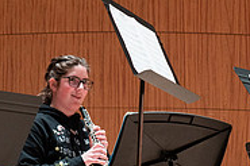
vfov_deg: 5.2
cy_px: 118
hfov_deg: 7.8
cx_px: 72
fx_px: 1825
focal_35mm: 263
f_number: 4
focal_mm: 80
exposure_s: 1/160
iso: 1250
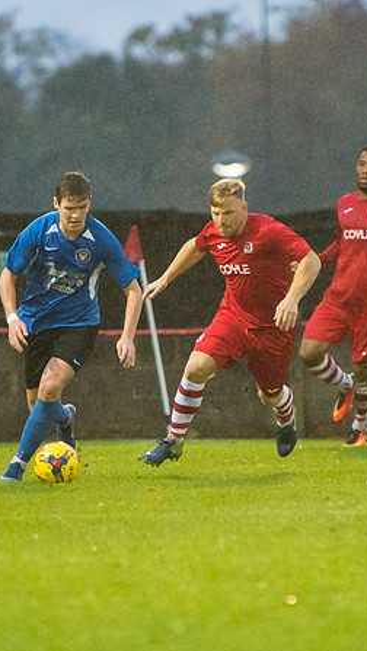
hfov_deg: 1.6
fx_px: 13471
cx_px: 294
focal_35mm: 780
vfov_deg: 2.8
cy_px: 418
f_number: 2.8
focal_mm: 200
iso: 4000
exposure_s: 1/1000
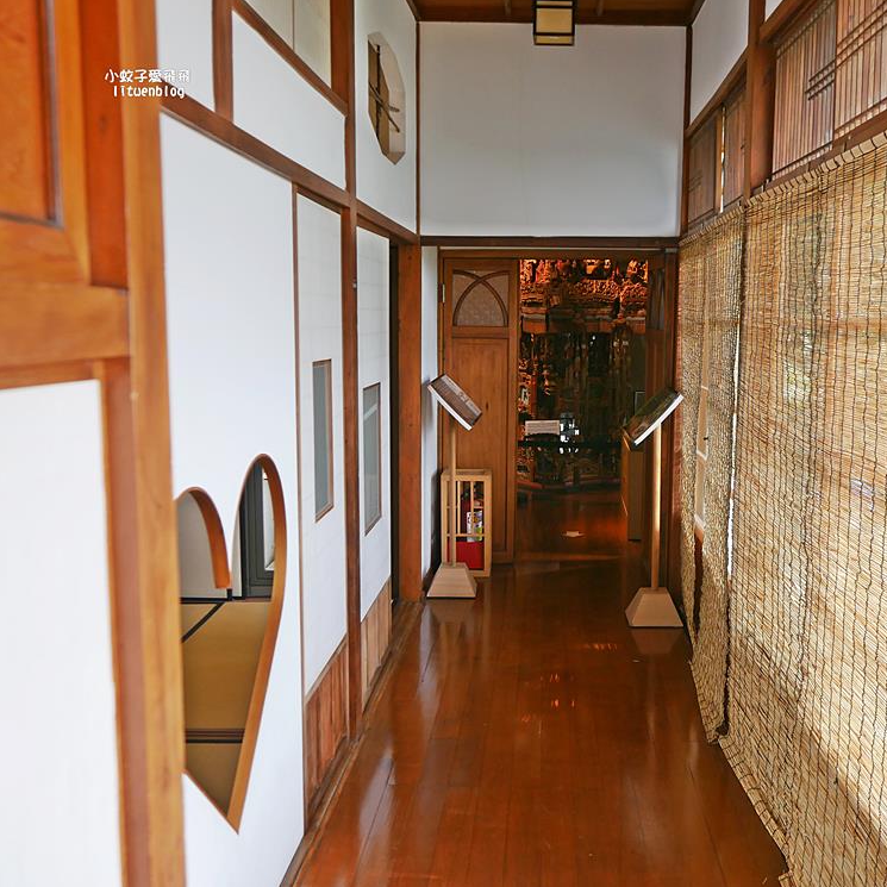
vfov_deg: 43.9
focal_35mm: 38
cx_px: 555
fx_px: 1102
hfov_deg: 43.5
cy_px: 444
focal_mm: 16
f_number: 4
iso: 320
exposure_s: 1/60
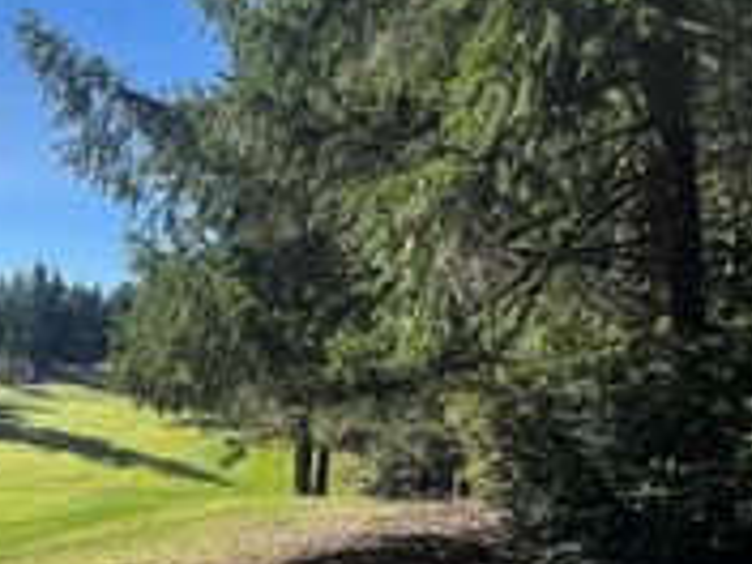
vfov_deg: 37.0
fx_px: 804
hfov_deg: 44.5
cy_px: 468
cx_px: 43
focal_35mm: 37
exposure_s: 1/797
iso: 32
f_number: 1.8
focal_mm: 1.57
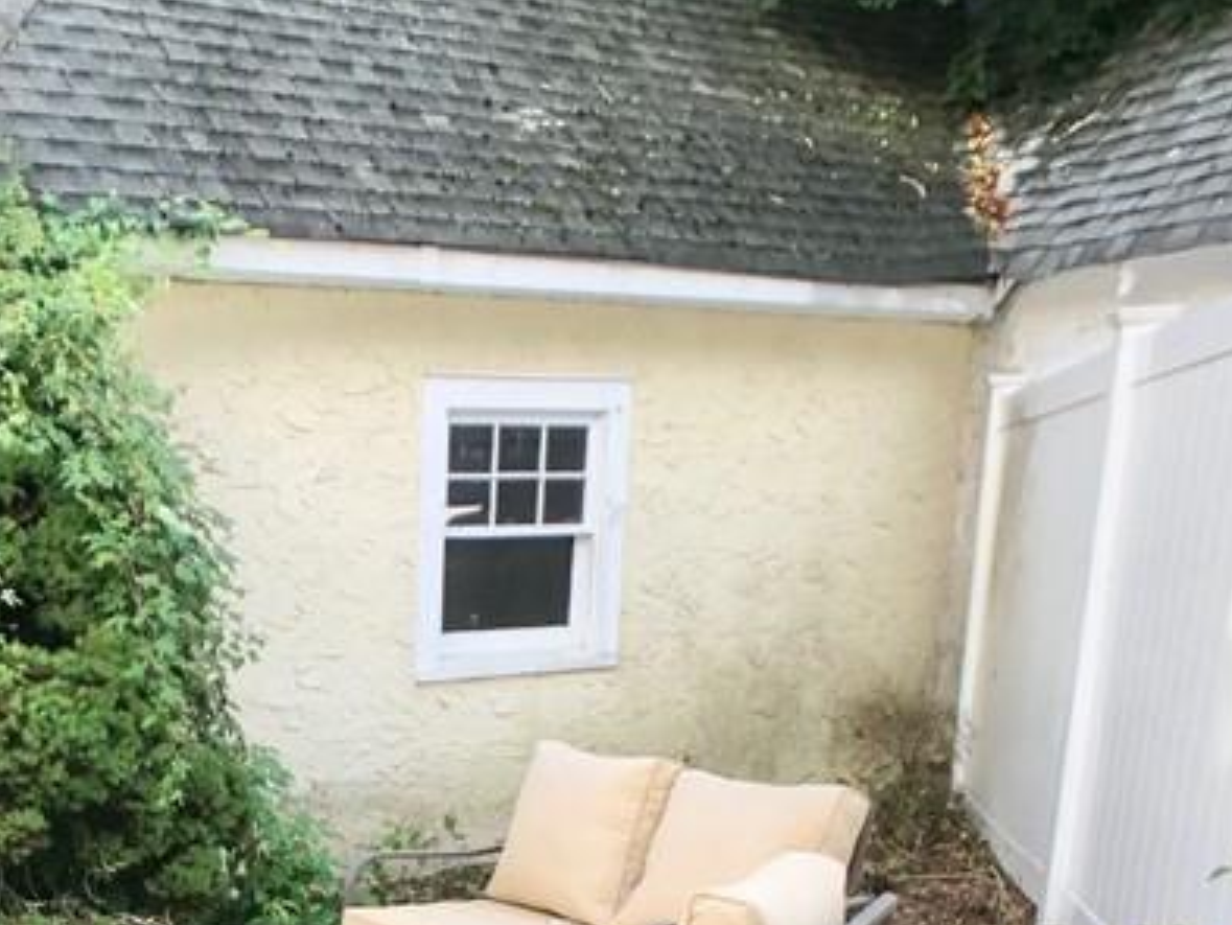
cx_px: 144
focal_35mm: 73
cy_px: 1166
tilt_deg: -19.7
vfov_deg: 18.9
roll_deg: +1.9
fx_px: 2599
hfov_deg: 25.9
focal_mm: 3.99
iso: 20
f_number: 1.8
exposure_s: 1/125
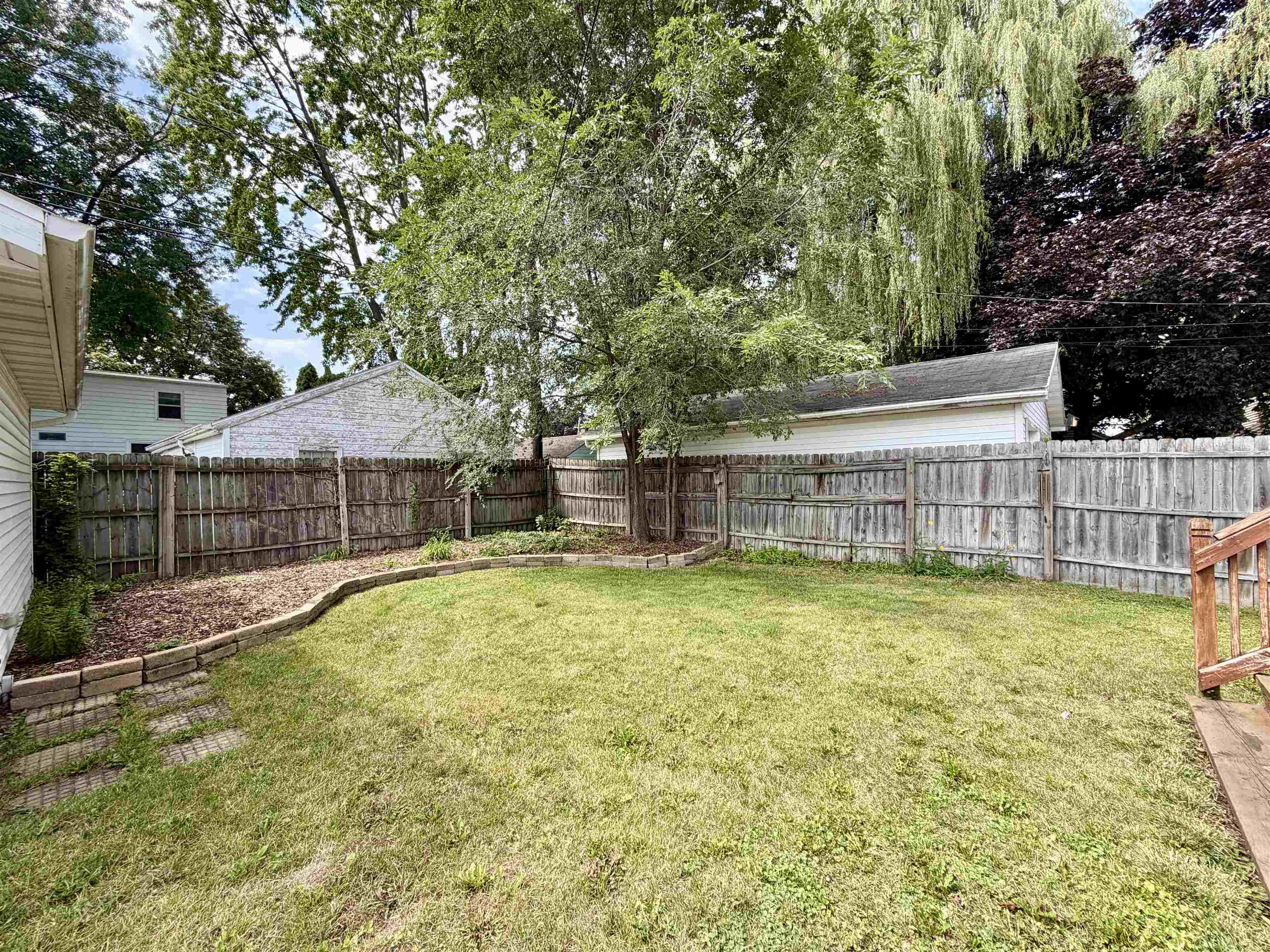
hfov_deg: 102.1
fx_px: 514
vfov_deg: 85.7
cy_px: 476
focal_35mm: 14
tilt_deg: +0.1
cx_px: 635
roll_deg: +1.3
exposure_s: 1/502
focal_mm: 2.22
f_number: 2.2
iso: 50
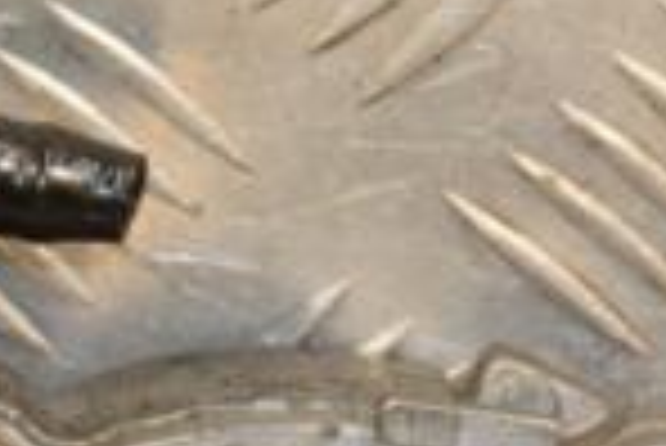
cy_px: 734
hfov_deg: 4.8
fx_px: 7889
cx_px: 279
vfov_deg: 3.2
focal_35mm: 426
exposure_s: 1/200
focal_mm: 70
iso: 800
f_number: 5.3
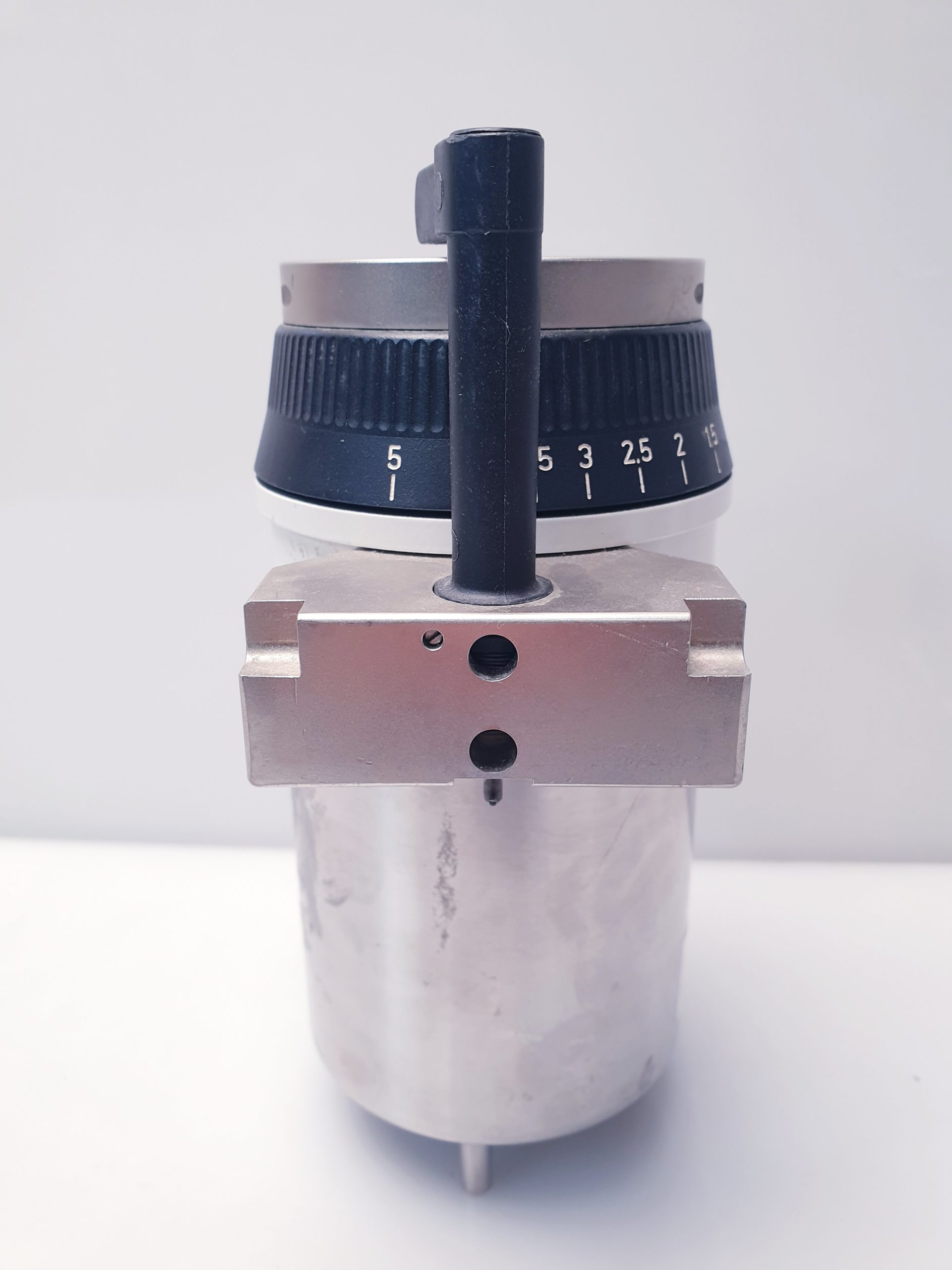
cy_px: 635
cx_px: 476
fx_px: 953
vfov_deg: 67.3
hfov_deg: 53.1
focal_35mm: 26
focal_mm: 4.3
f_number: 2.4
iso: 80
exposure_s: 1/50
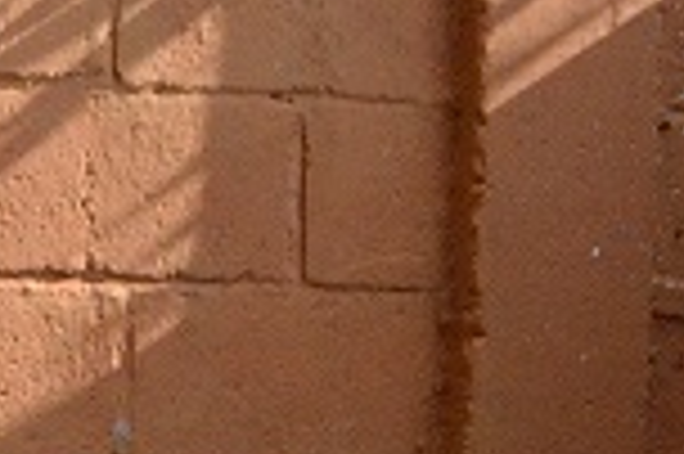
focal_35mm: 134
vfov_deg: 10.1
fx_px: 2543
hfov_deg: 12.5
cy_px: 467
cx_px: -886
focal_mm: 18
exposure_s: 1/4000
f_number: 6.3
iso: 3200
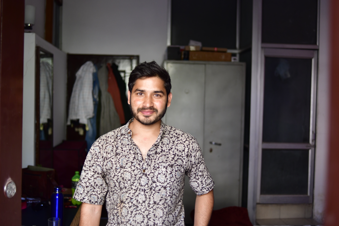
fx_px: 367
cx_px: 163
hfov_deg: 49.5
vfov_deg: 34.2
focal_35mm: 39
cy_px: 109
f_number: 2
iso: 800
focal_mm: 35
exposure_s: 1/200
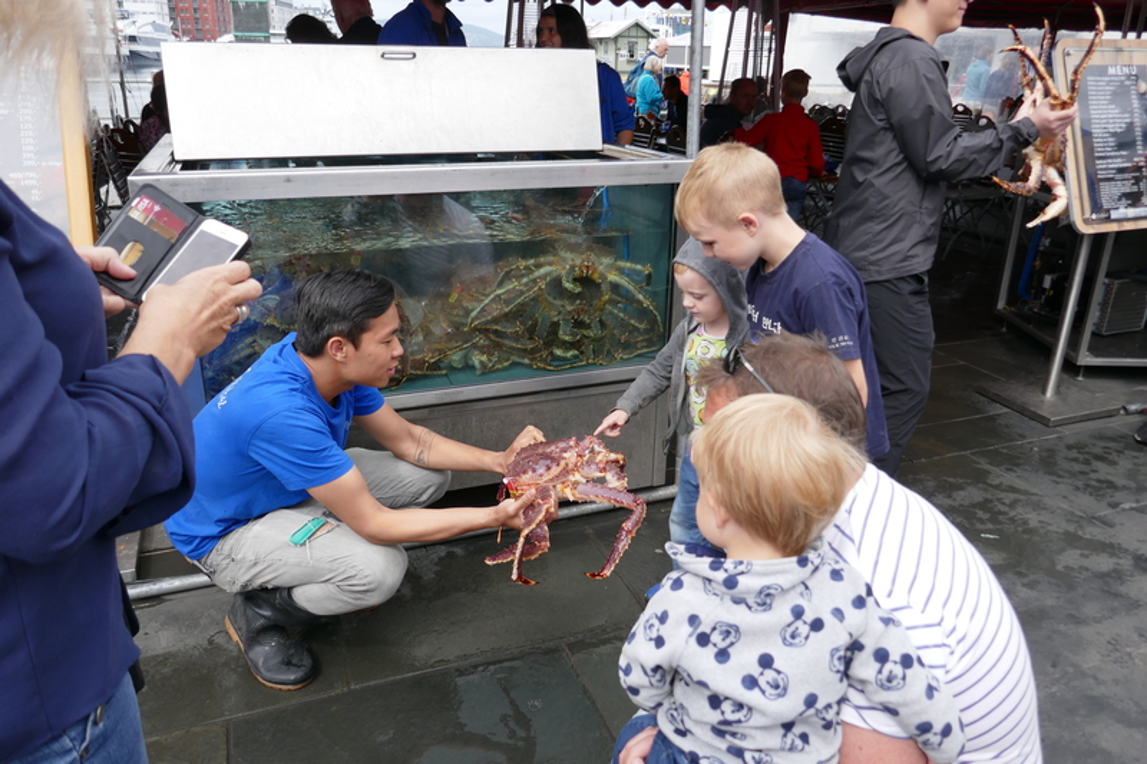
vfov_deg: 51.3
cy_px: 382
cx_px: 574
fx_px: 796
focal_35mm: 25
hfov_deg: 71.5
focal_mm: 9.1
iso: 125
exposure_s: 1/800
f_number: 2.8
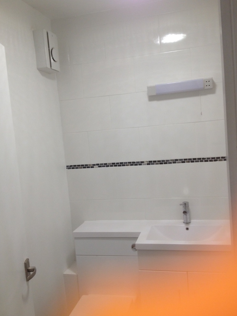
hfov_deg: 39.6
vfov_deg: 51.4
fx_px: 329
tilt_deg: -3.8
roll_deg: +3.8
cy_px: 158
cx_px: 119
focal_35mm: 36
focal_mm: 4.28
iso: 50
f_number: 2.4
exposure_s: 1/40
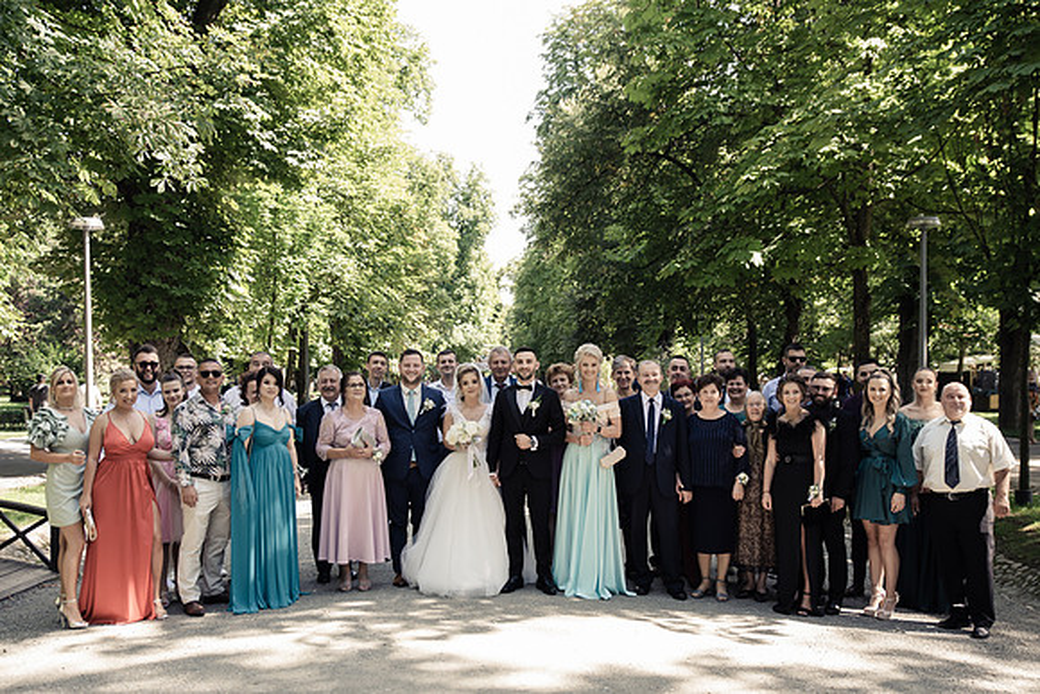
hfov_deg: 53.0
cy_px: 404
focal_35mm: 36
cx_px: 520
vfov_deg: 36.7
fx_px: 1044
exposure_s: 1/640
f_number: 2.8
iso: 500
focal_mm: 31
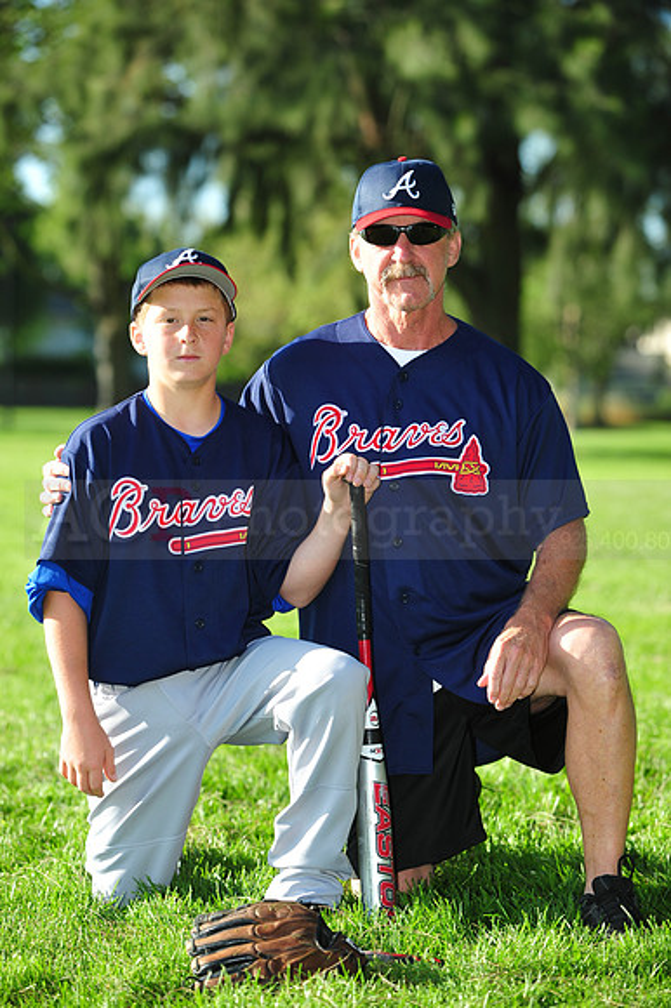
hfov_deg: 10.1
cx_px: 336
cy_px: 504
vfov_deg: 15.2
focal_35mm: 135
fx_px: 3779
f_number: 4.5
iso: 200
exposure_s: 1/500
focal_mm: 135
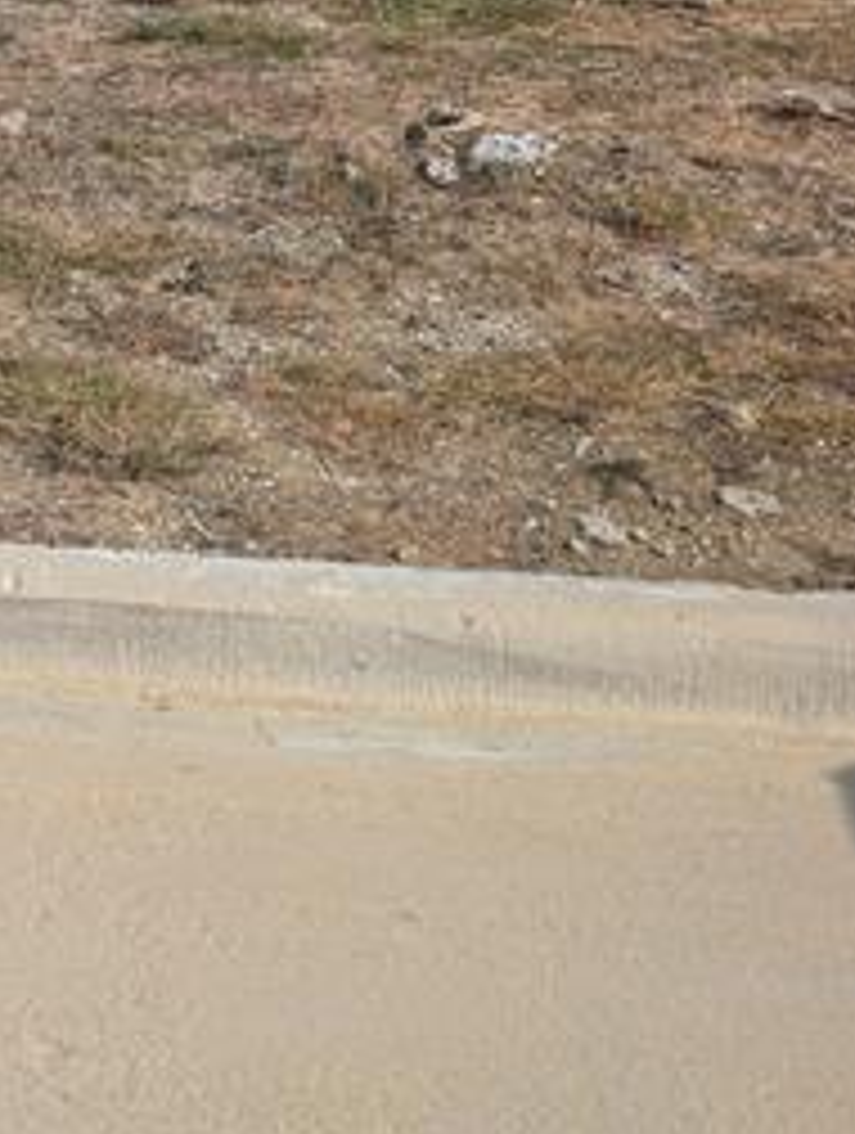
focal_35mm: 73
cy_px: 207
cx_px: -364
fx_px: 2396
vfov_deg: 26.1
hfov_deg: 18.3
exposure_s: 1/940
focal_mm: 6.9
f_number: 1.68
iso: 23
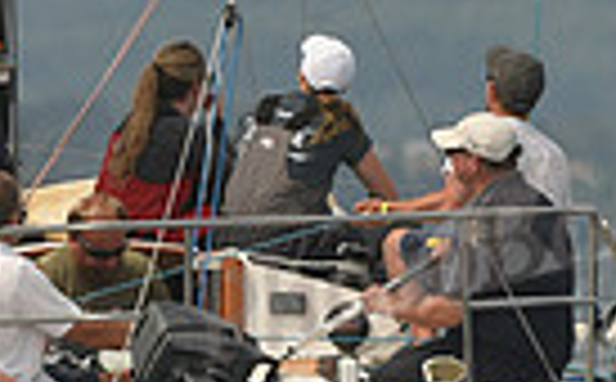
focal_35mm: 1470
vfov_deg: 0.9
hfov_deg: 1.4
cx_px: -36
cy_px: 79
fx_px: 24628
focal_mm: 340
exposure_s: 1/1000
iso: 250
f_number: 6.3
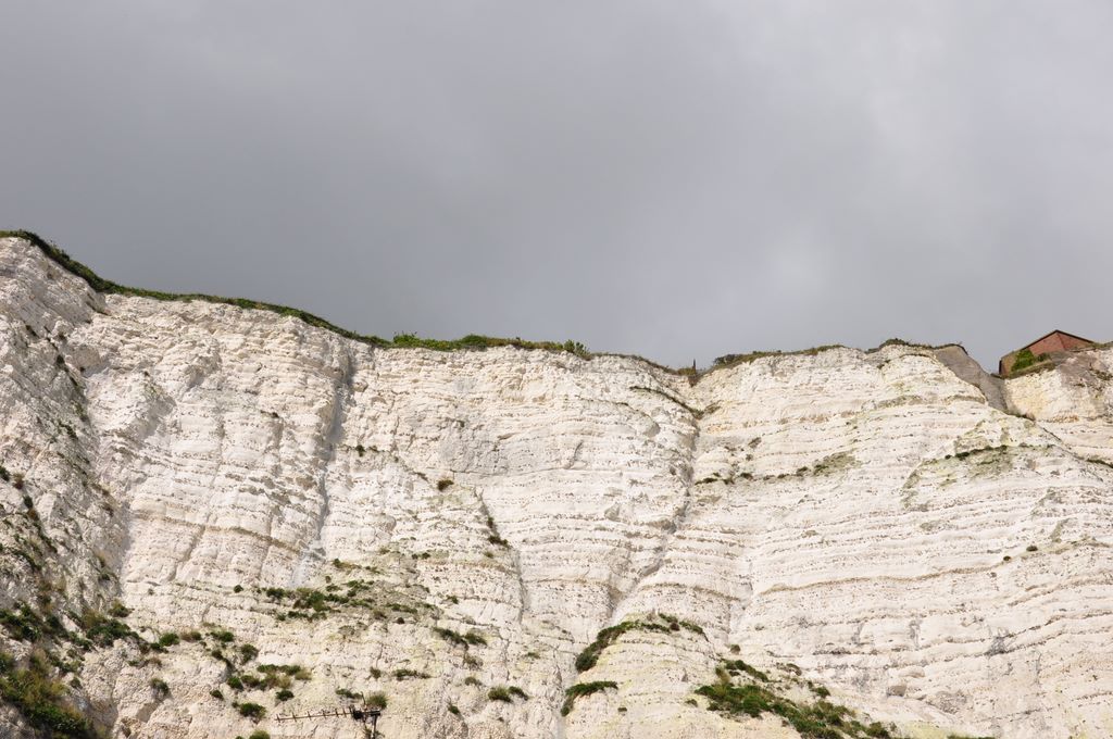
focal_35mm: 42
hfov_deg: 46.5
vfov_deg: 31.8
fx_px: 1297
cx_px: 556
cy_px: 370
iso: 200
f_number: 11
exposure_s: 1/500
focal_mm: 28
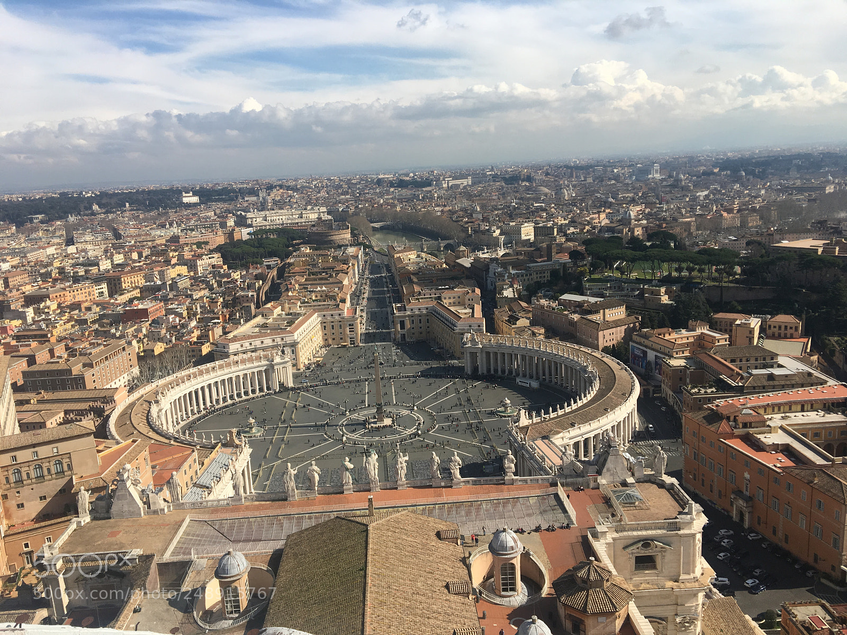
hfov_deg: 61.7
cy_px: 318
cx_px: 424
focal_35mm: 29
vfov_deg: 48.2
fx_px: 710
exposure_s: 1/2024
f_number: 2.2
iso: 25
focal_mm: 4.15
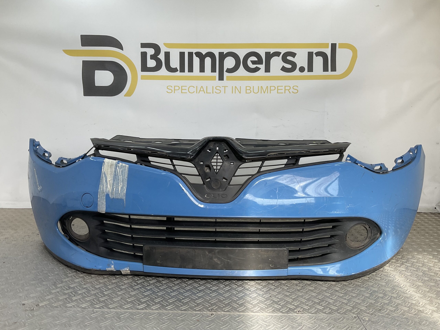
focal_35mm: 29
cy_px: 165
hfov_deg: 61.7
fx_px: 369
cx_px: 220
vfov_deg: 48.2
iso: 16
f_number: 1.8
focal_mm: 3
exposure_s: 1/241
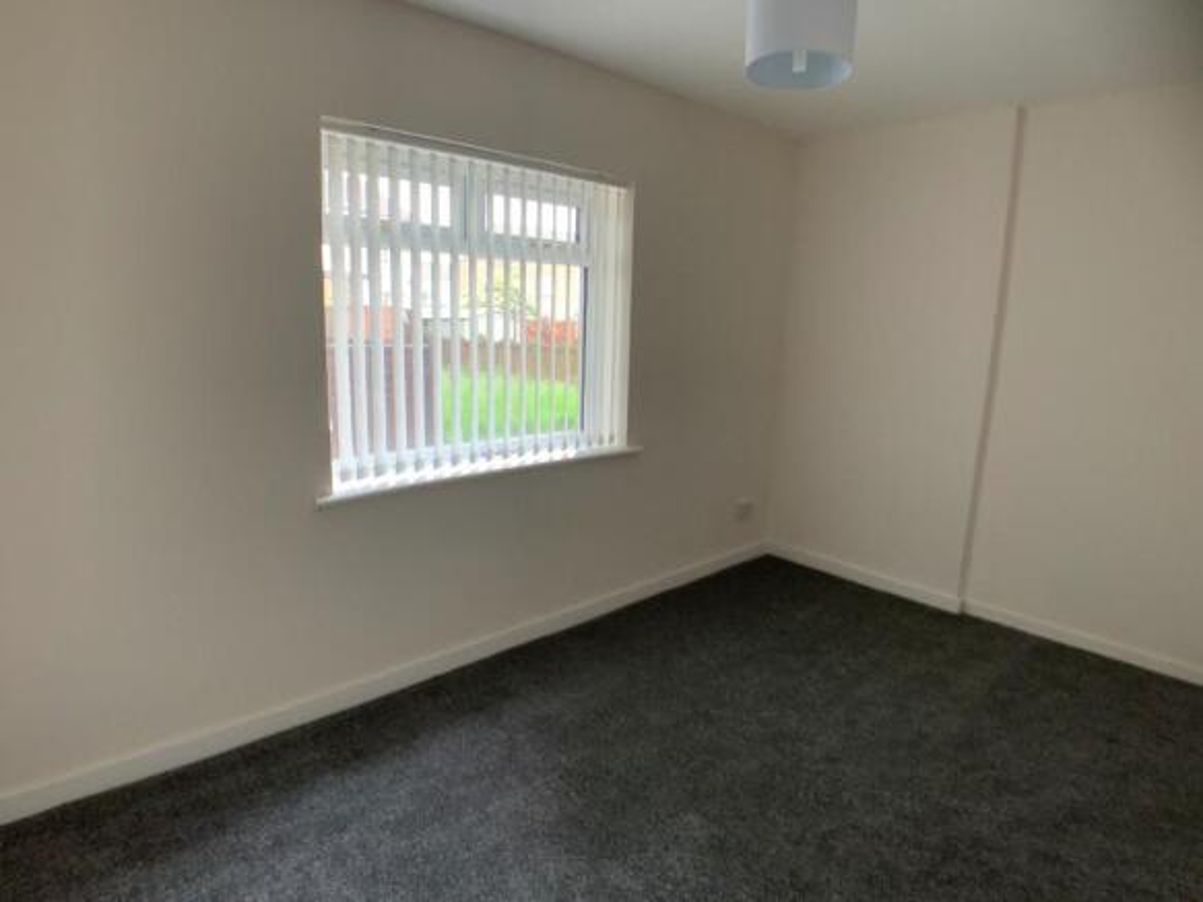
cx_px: 602
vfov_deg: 48.2
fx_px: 1008
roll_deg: -0.8
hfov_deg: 61.7
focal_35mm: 29
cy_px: 451
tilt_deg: -12.4
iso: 80
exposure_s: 1/60
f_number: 1.8
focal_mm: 3
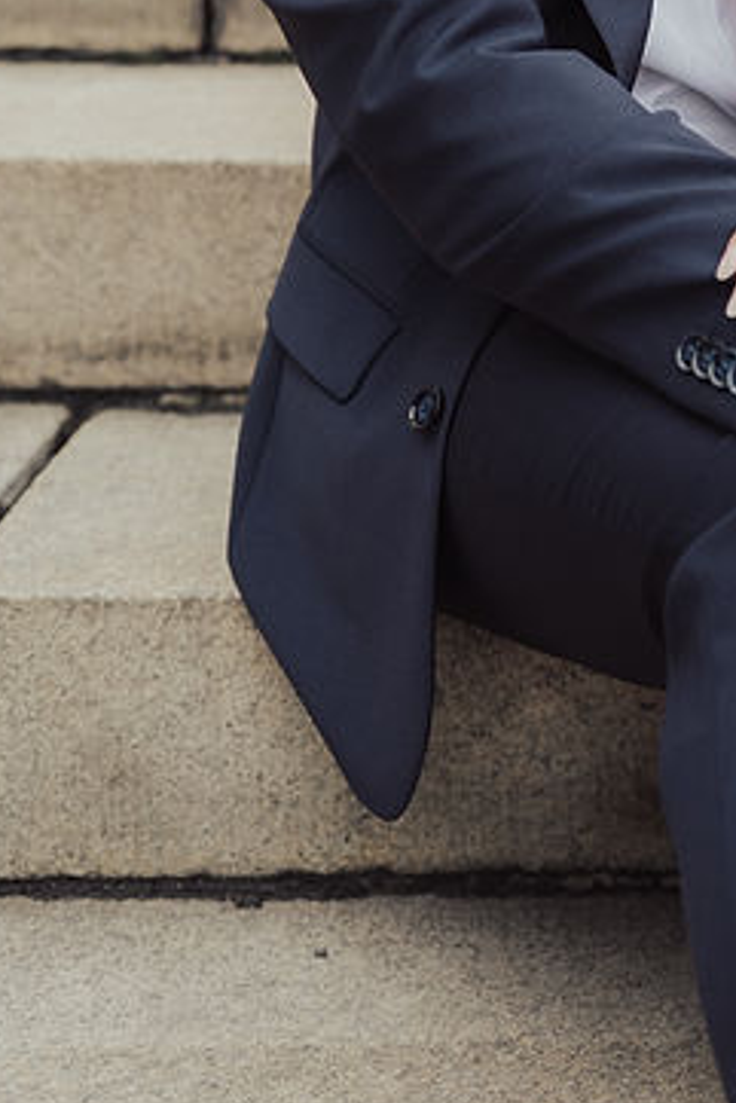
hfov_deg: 14.2
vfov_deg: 20.7
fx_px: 2849
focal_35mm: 93
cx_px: 935
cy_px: -153
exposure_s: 1/2000
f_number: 2.5
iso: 250
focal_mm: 35
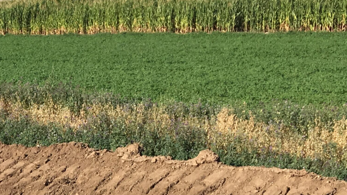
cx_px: -157
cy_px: 326
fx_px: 994
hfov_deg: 17.9
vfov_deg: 10.7
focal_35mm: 108
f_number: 2.2
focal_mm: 4.15
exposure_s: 1/1241
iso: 25
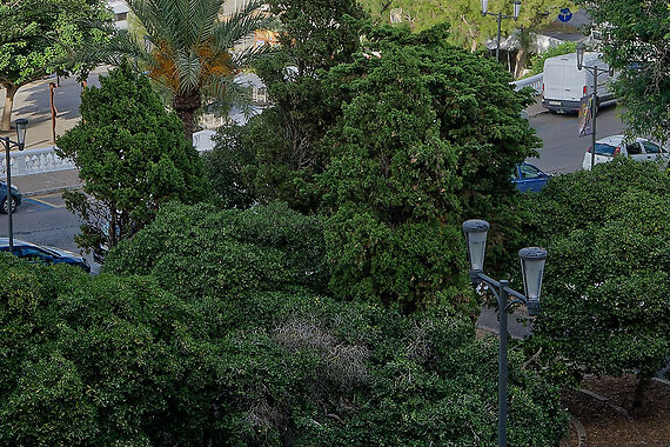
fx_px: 1880
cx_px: 187
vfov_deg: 13.4
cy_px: 15
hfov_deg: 20.1
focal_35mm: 101
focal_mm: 16
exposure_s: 1/160
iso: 100
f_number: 9
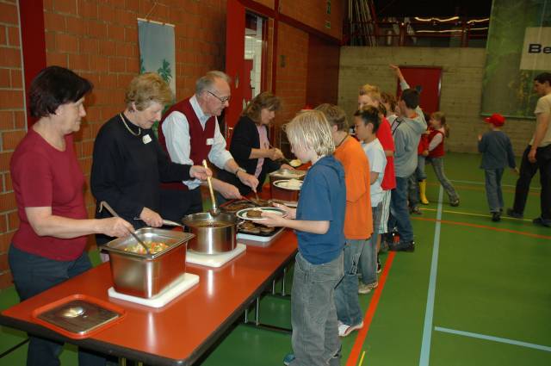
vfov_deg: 39.9
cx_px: 276
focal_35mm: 33
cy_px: 183
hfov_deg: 57.3
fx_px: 504
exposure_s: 1/60
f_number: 3.8
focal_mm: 22
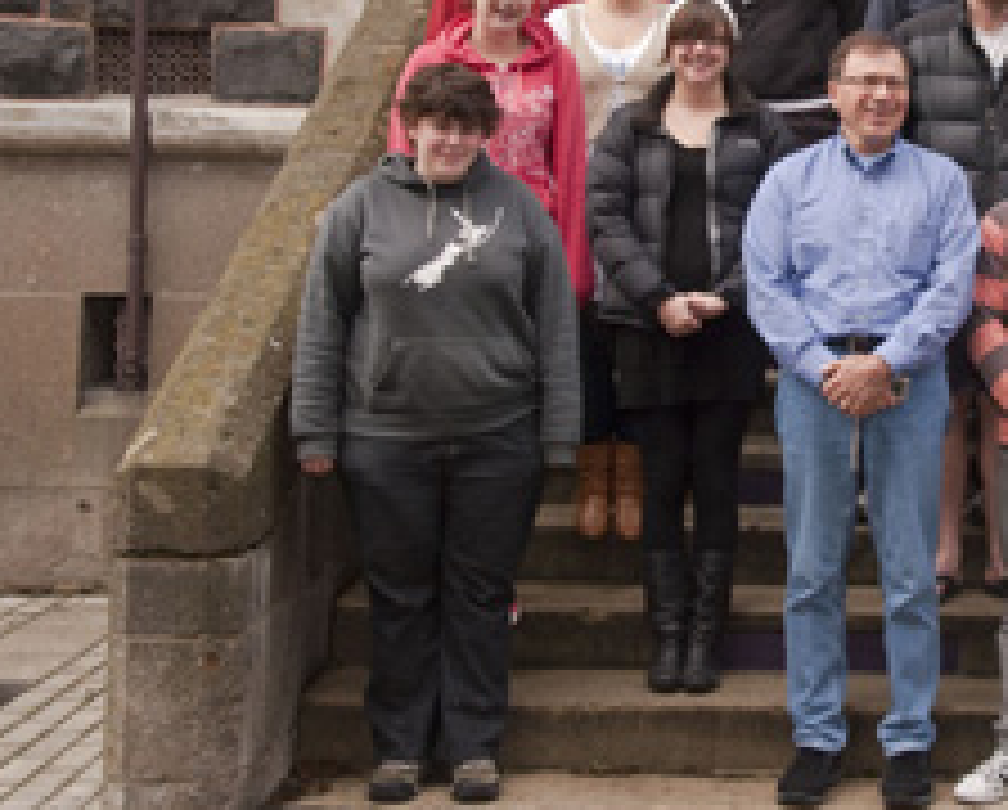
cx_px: 918
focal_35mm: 71
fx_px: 2118
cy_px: 184
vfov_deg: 21.4
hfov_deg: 25.9
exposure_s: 1/160
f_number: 6.3
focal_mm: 27
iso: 400
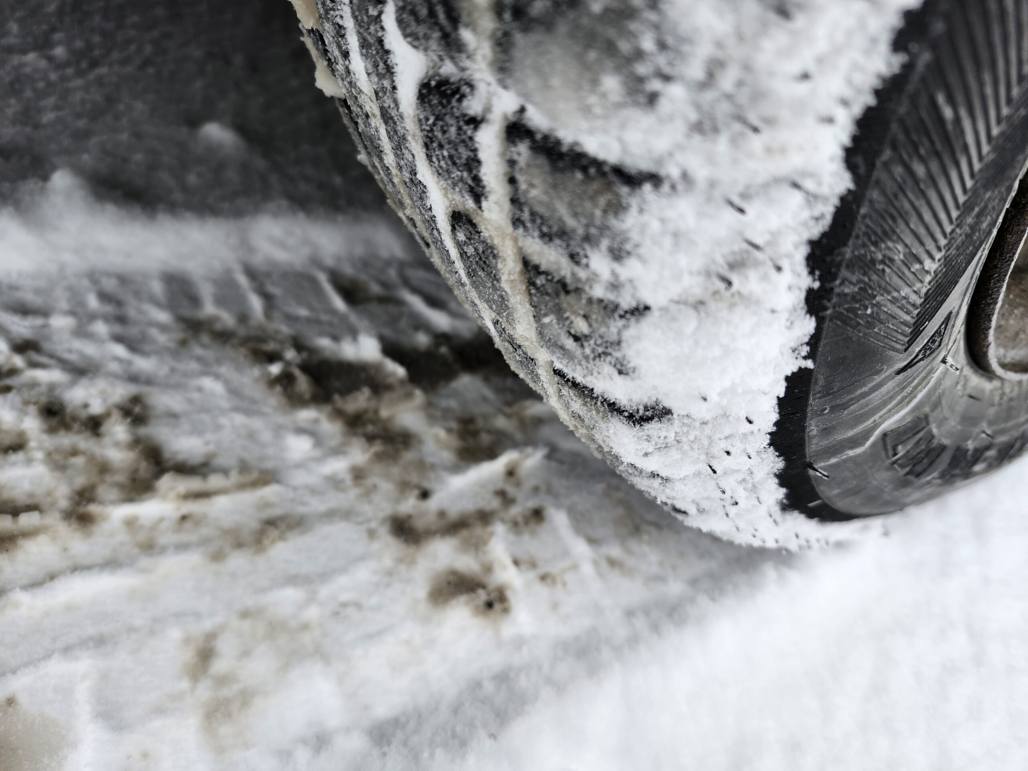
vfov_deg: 58.9
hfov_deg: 73.9
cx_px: 514
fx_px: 683
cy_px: 386
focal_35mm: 23
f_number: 1.8
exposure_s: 1/180
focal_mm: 5.54
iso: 32
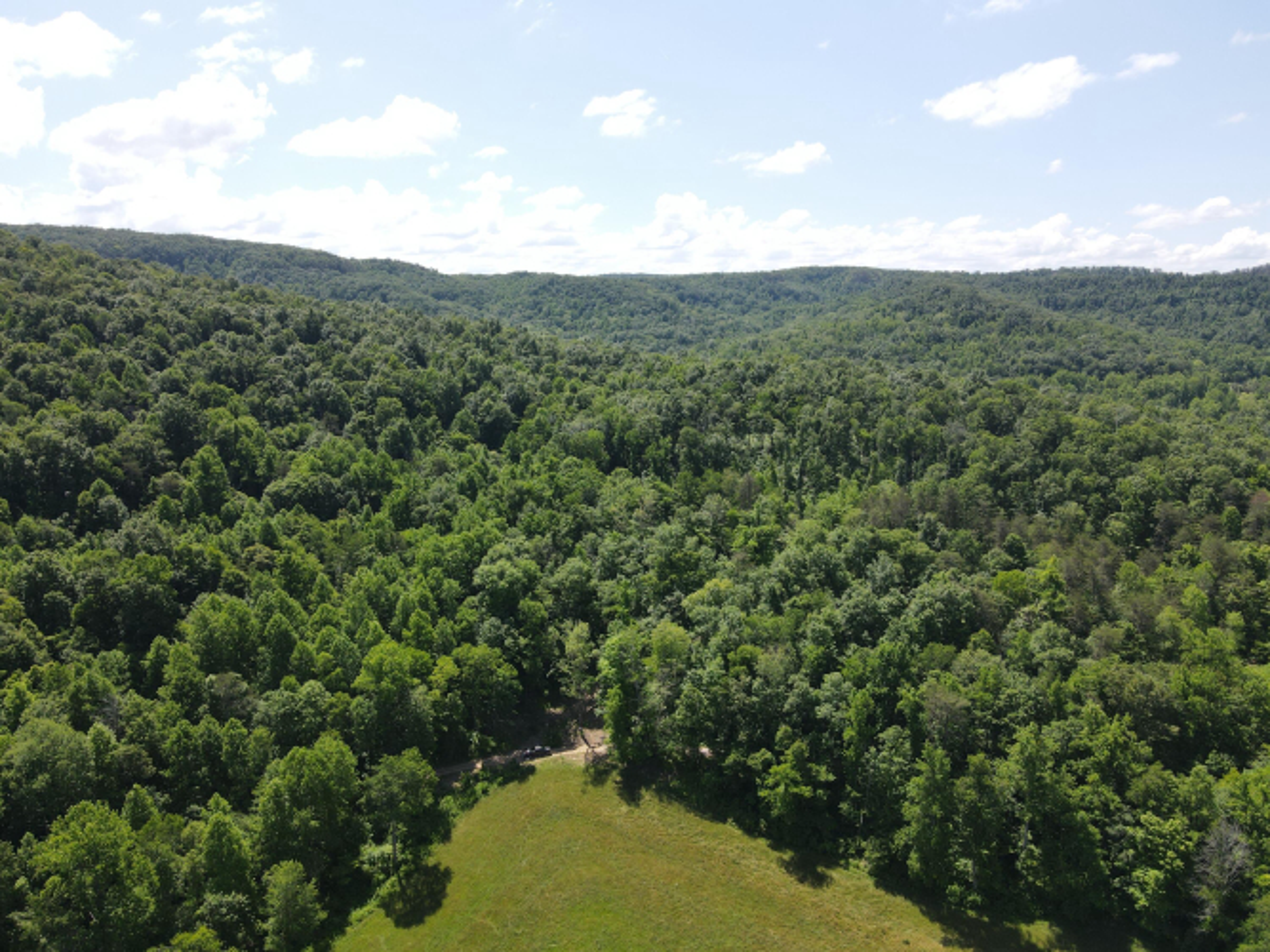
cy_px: 476
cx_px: 635
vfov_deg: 56.8
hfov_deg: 71.6
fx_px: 880
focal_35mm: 24
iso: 100
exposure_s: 1/500
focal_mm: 4.5
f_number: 2.8
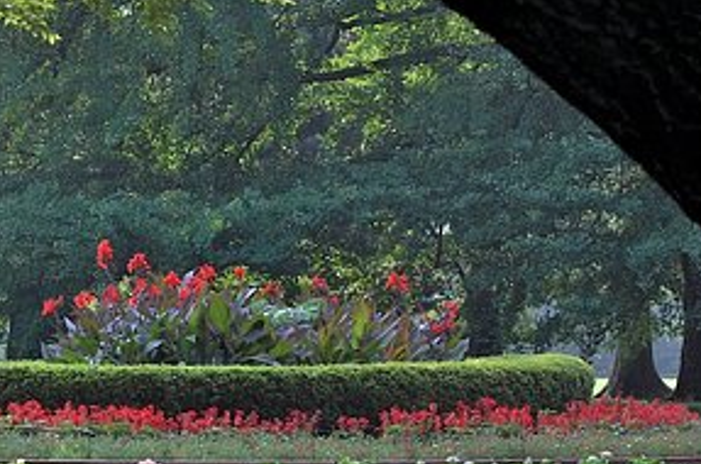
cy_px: 254
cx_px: 191
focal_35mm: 201
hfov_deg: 10.2
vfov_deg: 6.8
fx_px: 3903
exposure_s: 1/320
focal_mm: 75
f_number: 4.8
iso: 200
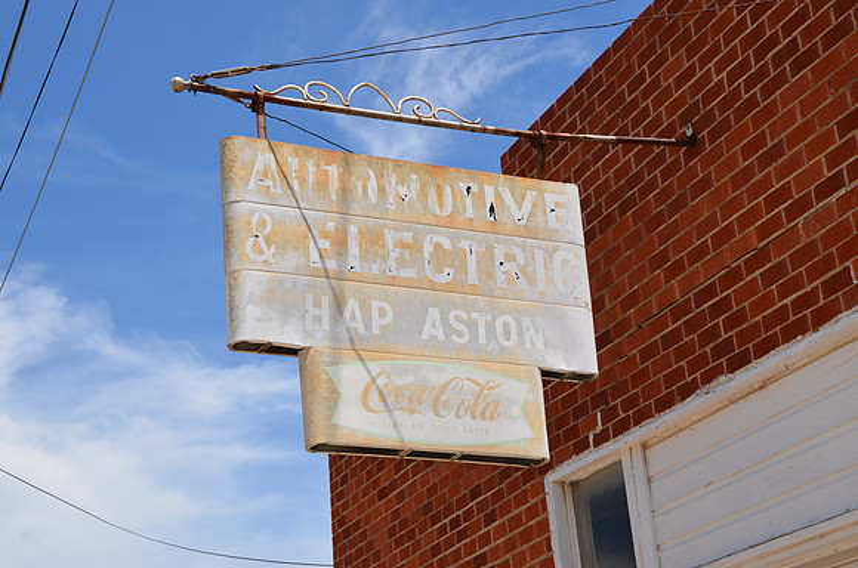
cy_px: 284
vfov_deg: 21.5
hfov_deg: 32.0
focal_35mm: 63
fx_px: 1498
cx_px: 429
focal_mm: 42
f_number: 9
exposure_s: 1/250
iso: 100
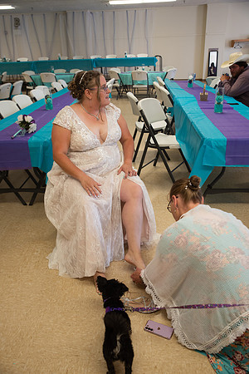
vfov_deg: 60.3
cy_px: 187
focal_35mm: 31
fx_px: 322
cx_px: 124
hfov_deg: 42.3
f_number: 3.5
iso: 400
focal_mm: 31
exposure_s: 1/125
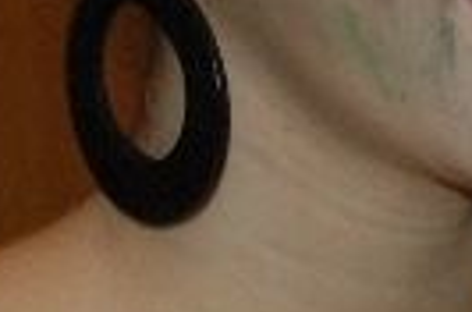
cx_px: 515
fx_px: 3427
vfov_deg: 5.2
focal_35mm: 262
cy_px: -4
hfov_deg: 7.8
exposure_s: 1/60
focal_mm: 29
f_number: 4
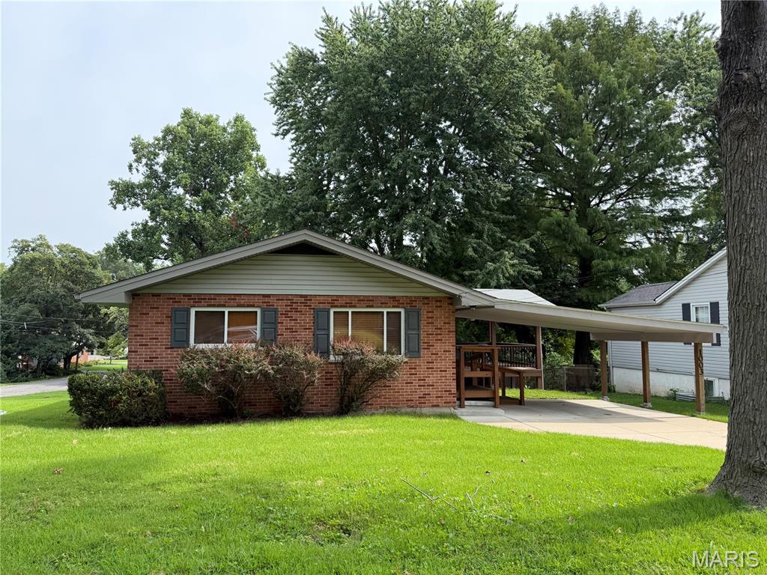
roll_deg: +2.1
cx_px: 384
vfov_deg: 56.8
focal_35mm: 24
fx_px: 532
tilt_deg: +1.9
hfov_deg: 71.6
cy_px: 288
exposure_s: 1/1553
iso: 100
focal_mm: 6.76
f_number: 1.78
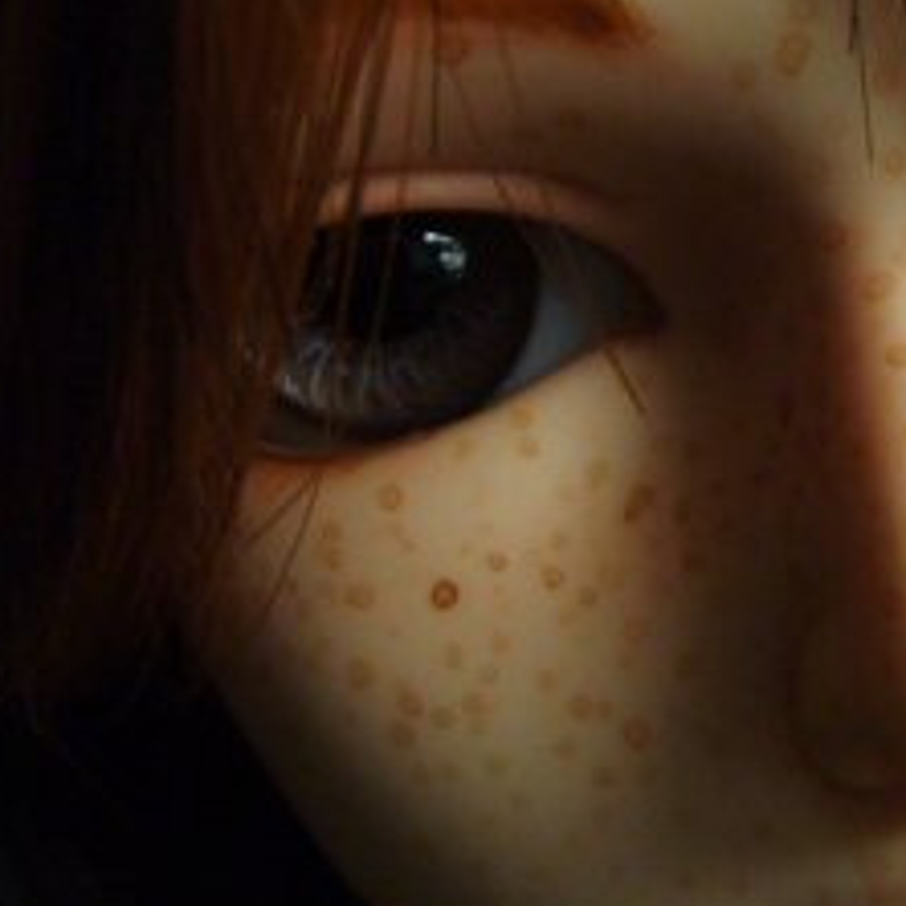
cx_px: 886
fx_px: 2635
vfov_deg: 19.5
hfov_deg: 19.0
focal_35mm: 89
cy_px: 375
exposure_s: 1/4
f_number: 2.8
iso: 140
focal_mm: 5.8
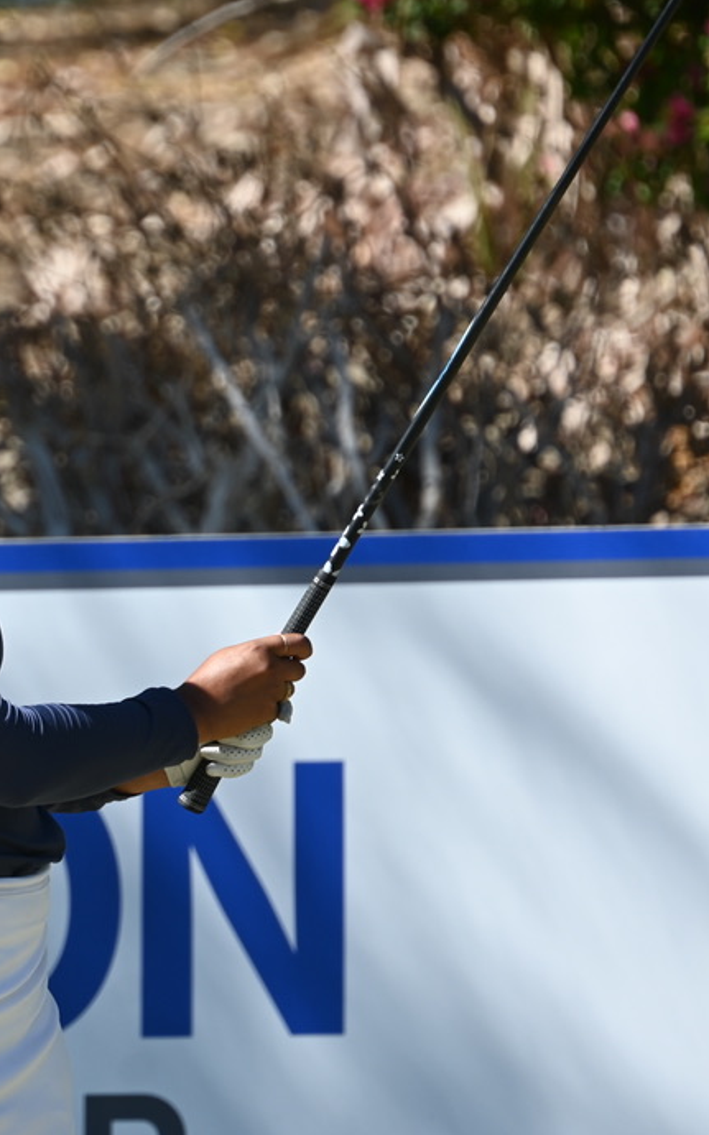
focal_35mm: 963
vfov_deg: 2.2
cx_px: -54
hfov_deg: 1.4
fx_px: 29785
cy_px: 589
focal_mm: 400
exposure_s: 1/640
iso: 140
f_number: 5.6
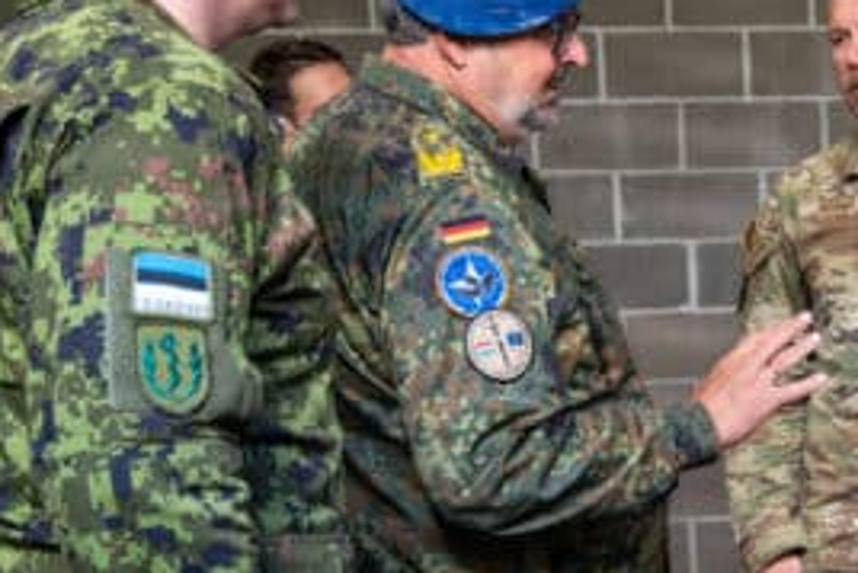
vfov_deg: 15.6
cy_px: 400
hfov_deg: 21.1
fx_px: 2085
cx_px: 1114
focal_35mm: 87
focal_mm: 30.5
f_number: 4
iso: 500
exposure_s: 1/125
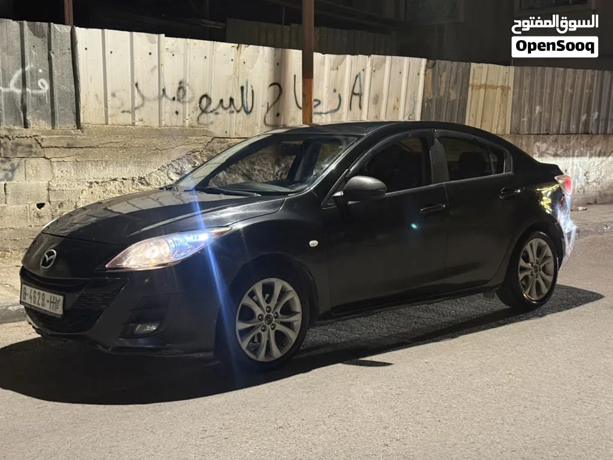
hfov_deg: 39.7
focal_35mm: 48
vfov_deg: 30.3
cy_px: 230
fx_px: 850
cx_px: 306
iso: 640
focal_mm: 6.76
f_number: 1.78
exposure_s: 1/25
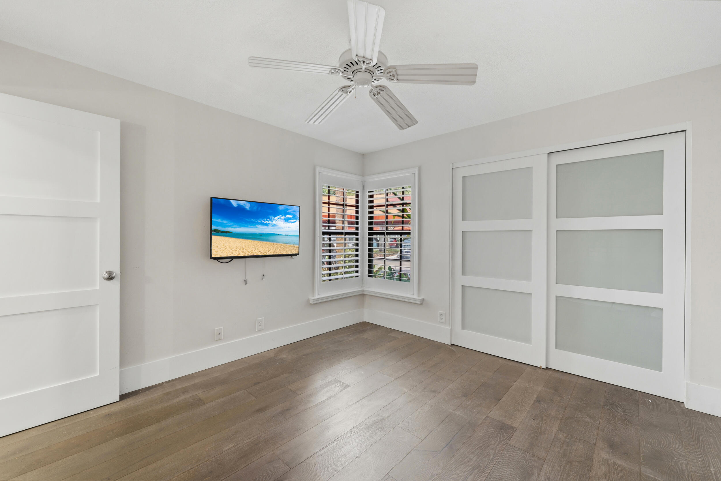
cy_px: 240
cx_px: 360
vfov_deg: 81.2
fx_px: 280
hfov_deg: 104.3
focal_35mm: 14
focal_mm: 14
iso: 250
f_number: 9
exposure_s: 1.6
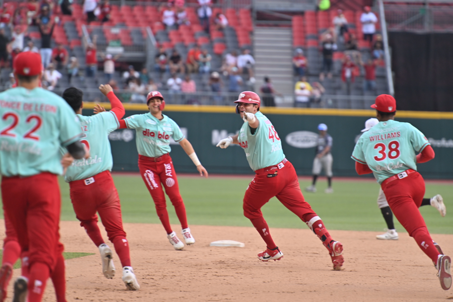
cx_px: 226
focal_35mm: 280
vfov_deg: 4.9
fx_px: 3523
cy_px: 151
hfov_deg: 7.4
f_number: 4
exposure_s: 1/800
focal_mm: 280
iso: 800
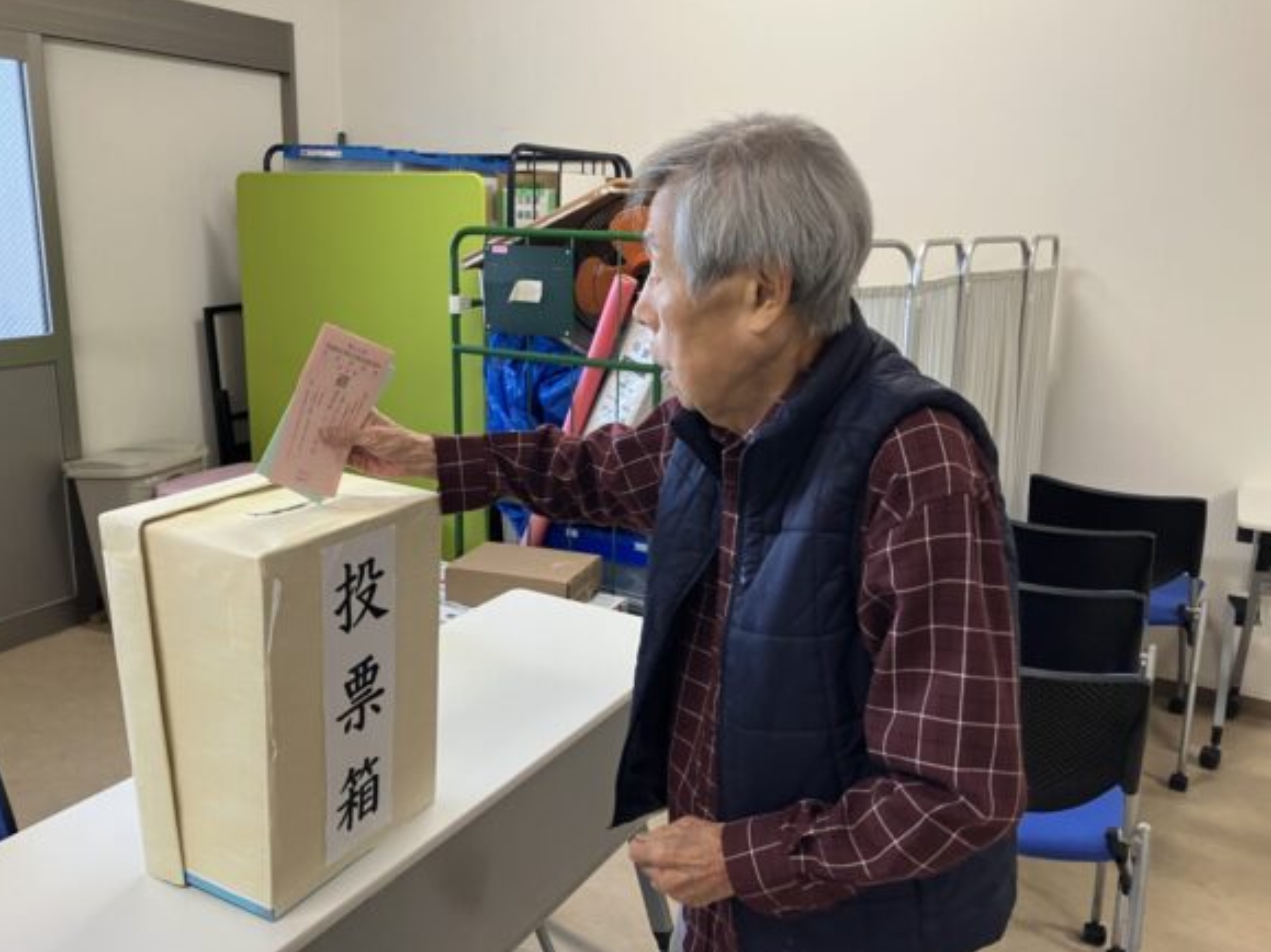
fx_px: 1065
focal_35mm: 29
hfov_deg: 61.7
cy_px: 478
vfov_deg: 48.2
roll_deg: +0.3
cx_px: 615
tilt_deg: -14.4
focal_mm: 3.99
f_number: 1.8
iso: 100
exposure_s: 1/60
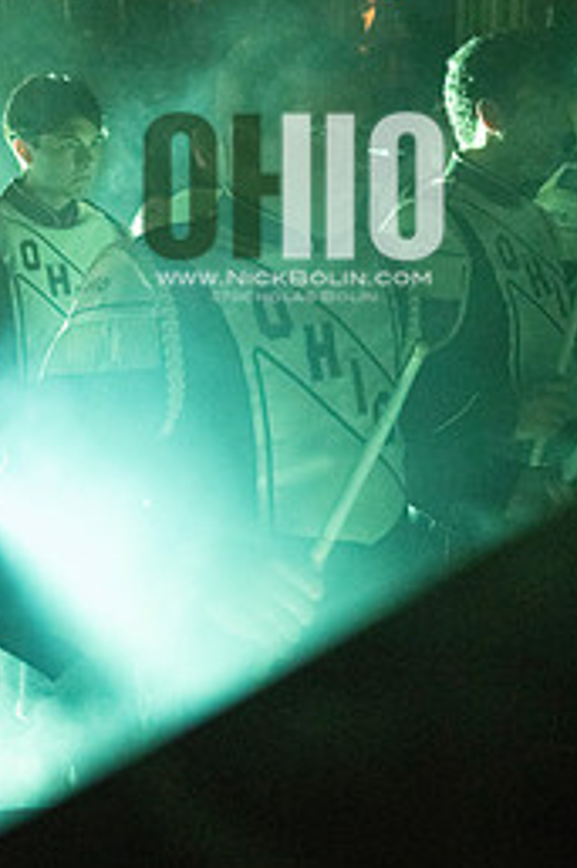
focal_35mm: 42
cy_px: 206
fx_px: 1011
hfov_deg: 31.9
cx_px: 294
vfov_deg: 44.7
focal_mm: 24
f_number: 2.8
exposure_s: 1/500
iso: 25600
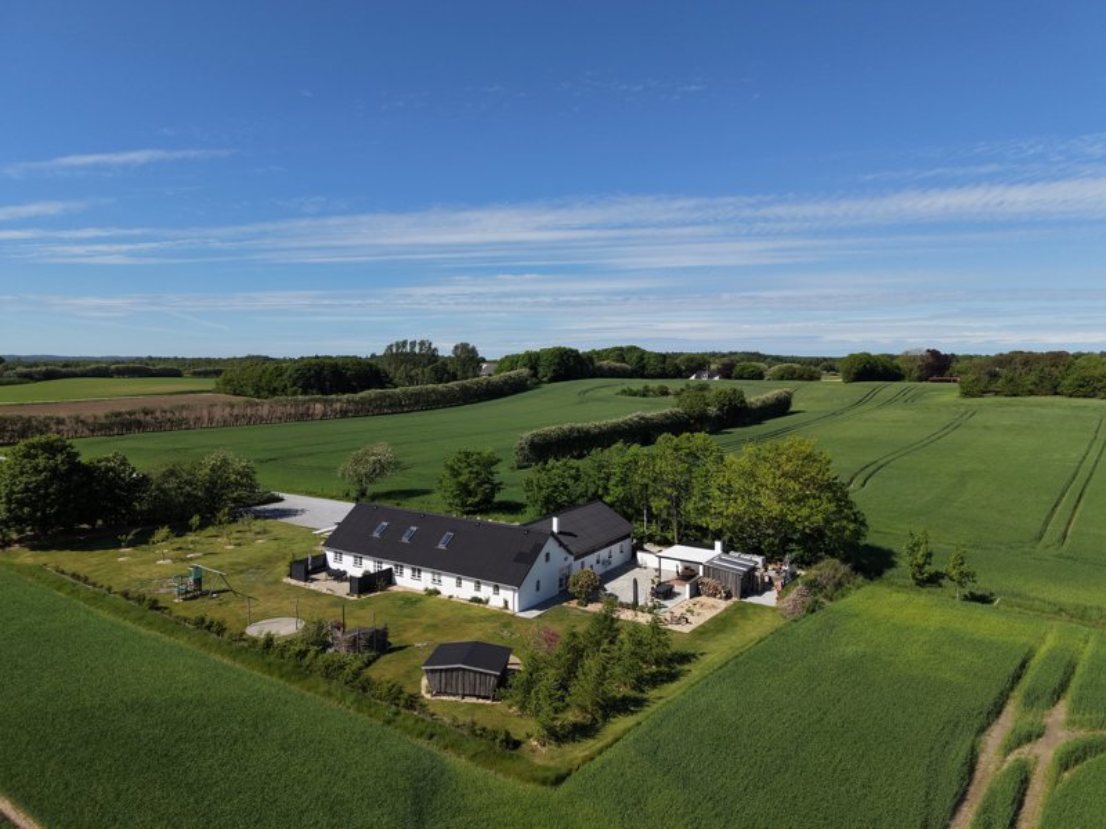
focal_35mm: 24
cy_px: 414
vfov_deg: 56.8
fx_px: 767
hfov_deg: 71.6
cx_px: 553
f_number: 1.8
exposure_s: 1/6000
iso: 170
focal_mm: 8.67
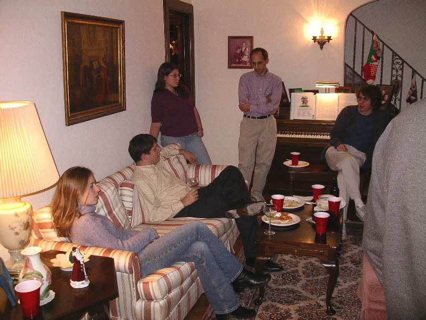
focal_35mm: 37
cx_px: 213
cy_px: 160
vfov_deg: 38.7
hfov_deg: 50.1
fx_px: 455
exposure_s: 1/40
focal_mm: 7.8
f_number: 2.8
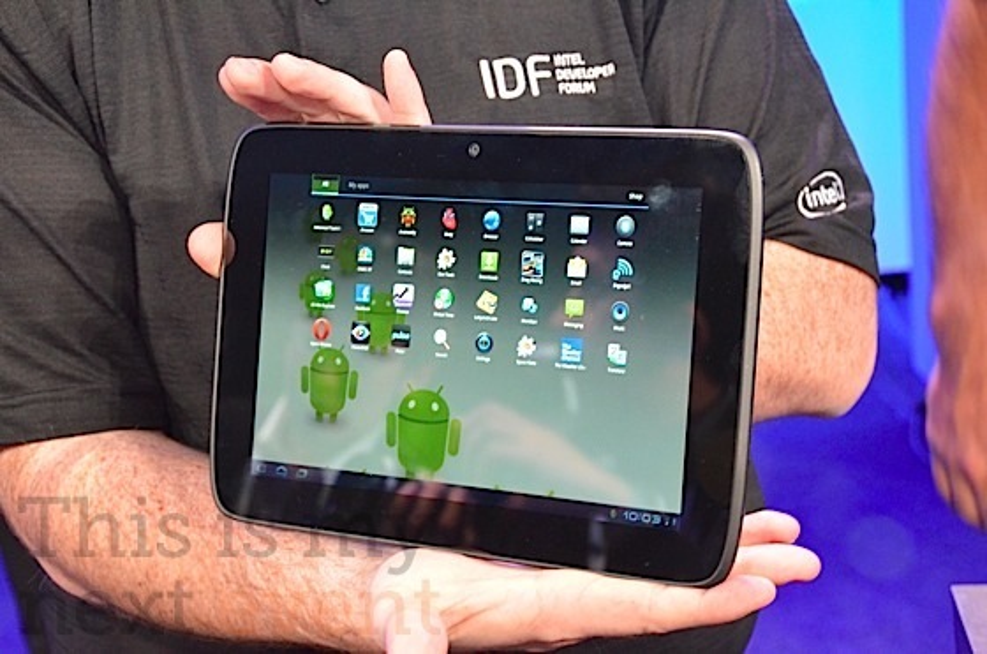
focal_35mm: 78
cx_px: 494
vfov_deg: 17.4
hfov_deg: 26.0
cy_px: 327
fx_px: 2134
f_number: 10
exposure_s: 1/30
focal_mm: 52
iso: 4000
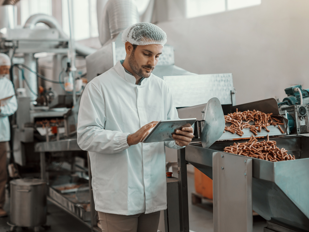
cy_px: 115
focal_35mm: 69
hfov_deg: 28.1
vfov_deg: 21.3
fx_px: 616
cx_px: 133
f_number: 2
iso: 200
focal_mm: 50
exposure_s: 1/125
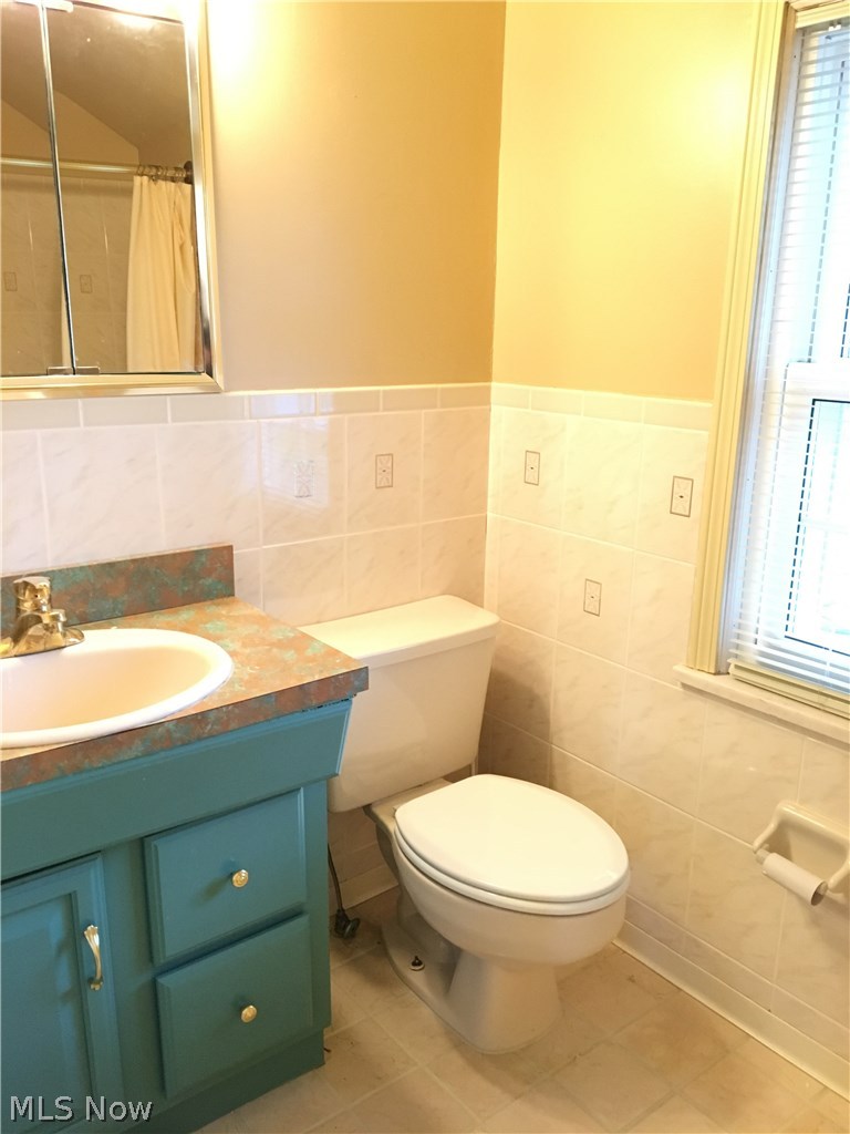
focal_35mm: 29
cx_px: 425
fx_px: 949
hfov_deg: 48.2
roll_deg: +0.7
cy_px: 567
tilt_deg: -14.5
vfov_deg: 61.7
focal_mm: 4.15
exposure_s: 1/15
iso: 200
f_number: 2.2
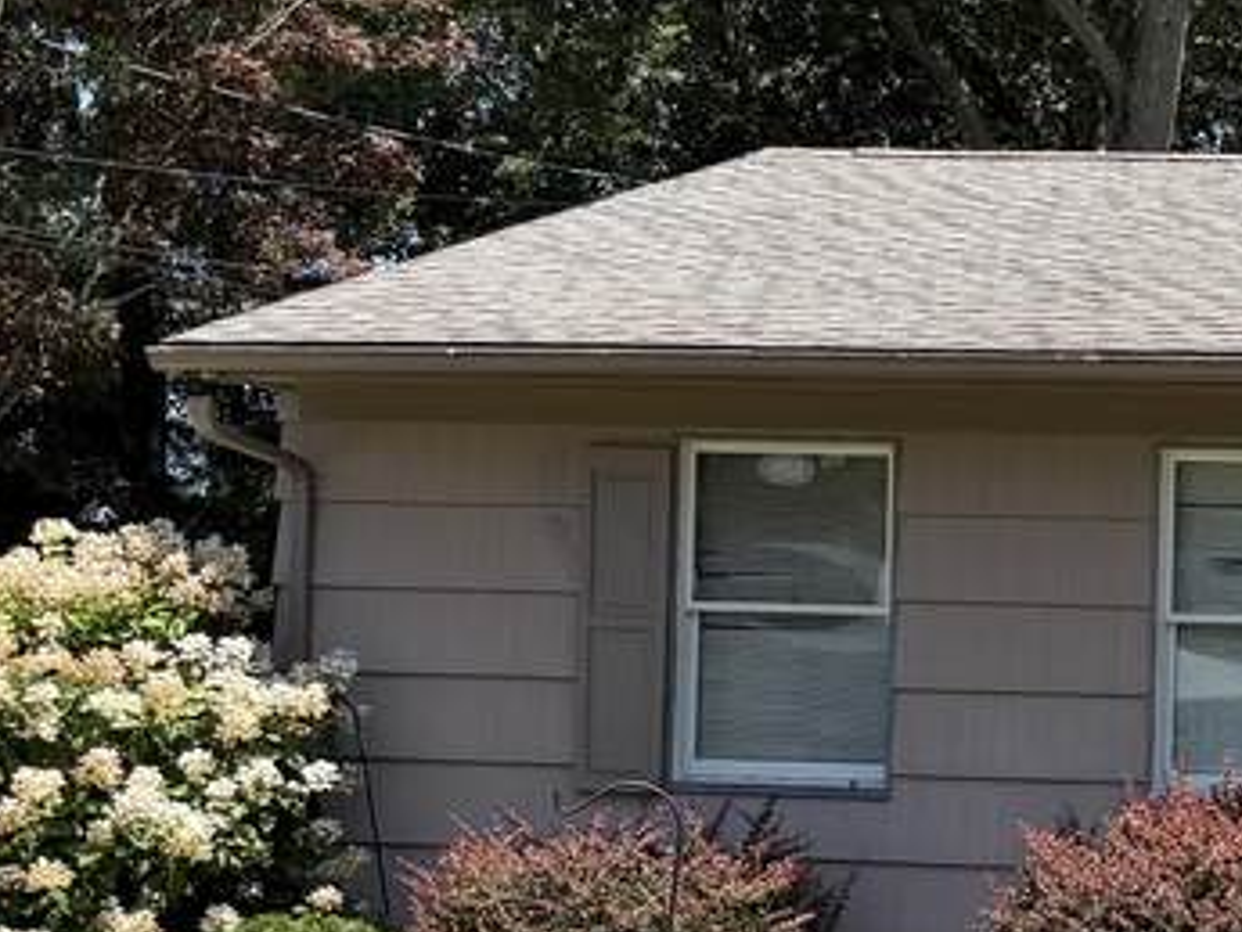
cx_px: 1858
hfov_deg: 19.3
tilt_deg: -0.2
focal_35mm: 89
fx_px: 3194
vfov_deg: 16.5
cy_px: 684
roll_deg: -1.3
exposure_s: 1/2053
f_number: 1.78
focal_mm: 6.76
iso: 80
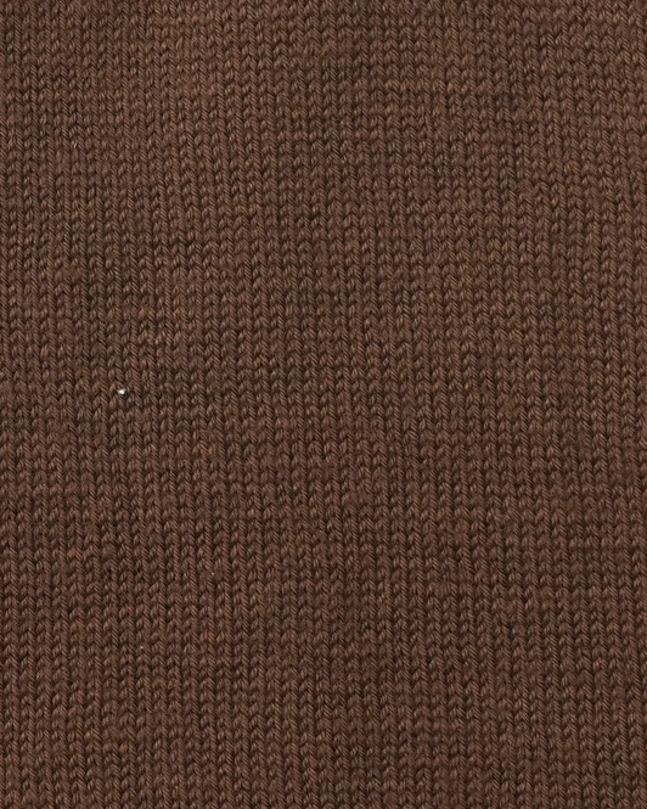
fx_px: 4667
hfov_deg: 7.9
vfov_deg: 9.9
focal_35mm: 195
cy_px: 668
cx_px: 18
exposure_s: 1/60
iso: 320
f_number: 7.1
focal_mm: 32
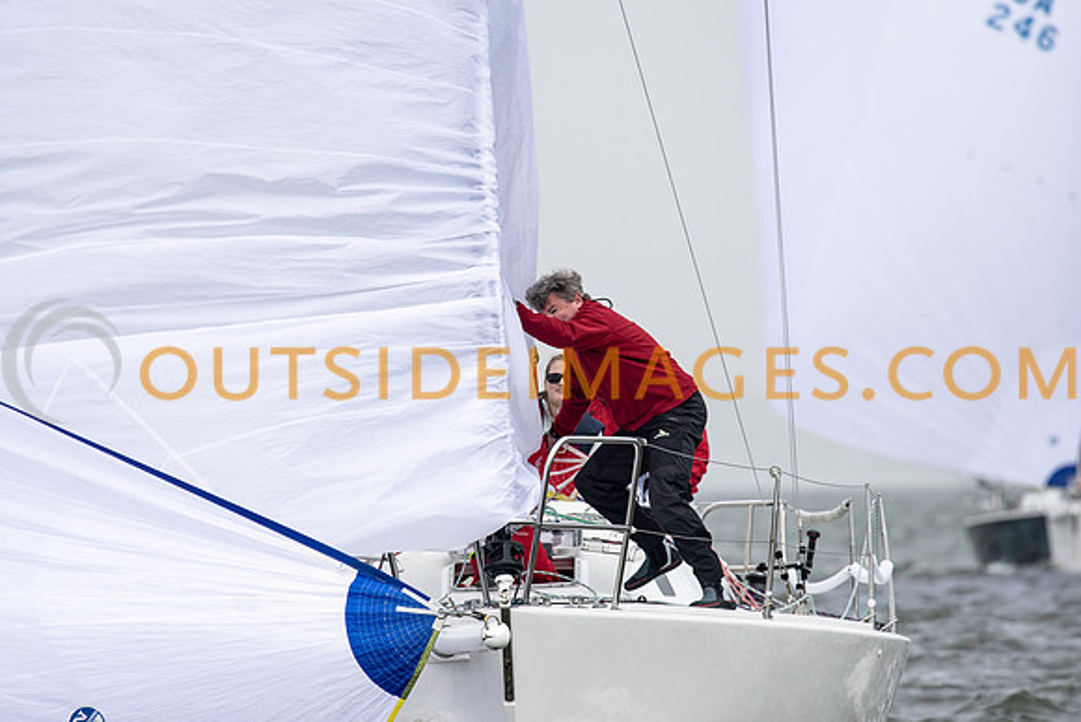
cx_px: 540
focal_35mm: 450
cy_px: 361
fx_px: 13515
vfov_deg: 3.1
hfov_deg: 4.6
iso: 400
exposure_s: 1/4000
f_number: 5
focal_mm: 300
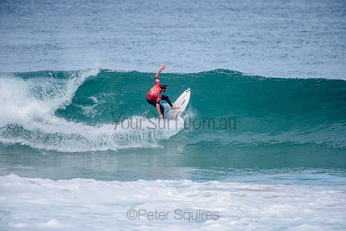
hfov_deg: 4.1
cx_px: 173
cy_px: 116
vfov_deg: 2.8
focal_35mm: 500
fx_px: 4806
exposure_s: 1/2000
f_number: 5.6
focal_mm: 500
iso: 250
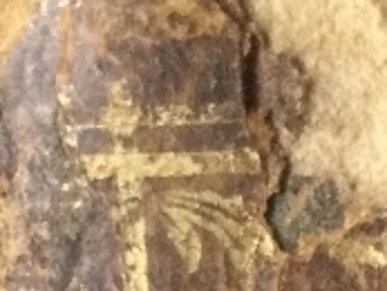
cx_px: 447
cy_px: 907
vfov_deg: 6.3
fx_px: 2405
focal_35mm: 215
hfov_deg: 9.1
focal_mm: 3.3
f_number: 2.4
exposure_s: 1/33
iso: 200
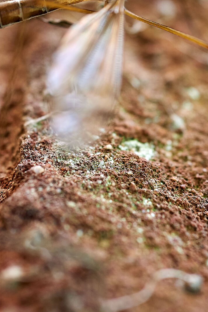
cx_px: 103
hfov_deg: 10.2
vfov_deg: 15.0
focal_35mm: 134
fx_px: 1161
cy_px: -19
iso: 1000
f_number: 8
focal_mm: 60
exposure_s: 1/60
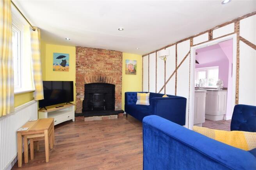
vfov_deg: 69.6
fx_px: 123
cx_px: 128
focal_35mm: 17
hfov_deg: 92.5
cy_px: 85
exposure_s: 1/20
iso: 400
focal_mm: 11.5
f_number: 8
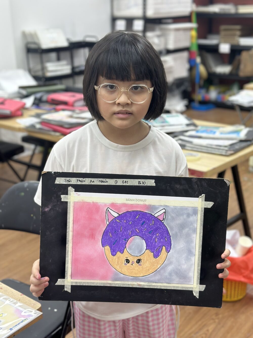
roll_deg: +0.5
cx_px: 126
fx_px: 468
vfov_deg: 39.7
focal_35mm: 48
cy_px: 169
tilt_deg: -19.5
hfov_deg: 30.3
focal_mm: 6.86
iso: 64
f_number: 1.78
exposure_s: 1/112
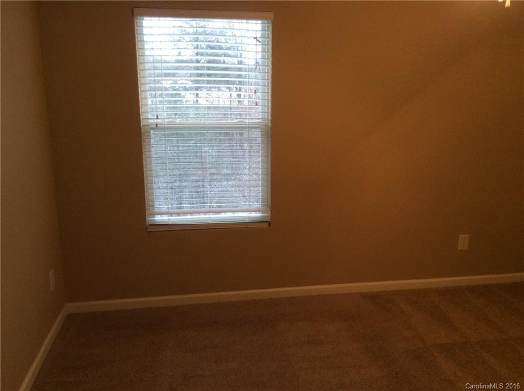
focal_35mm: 32
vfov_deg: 44.0
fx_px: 483
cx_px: 262
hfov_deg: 56.9
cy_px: 196
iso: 64
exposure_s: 1/24
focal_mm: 3.3
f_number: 2.4
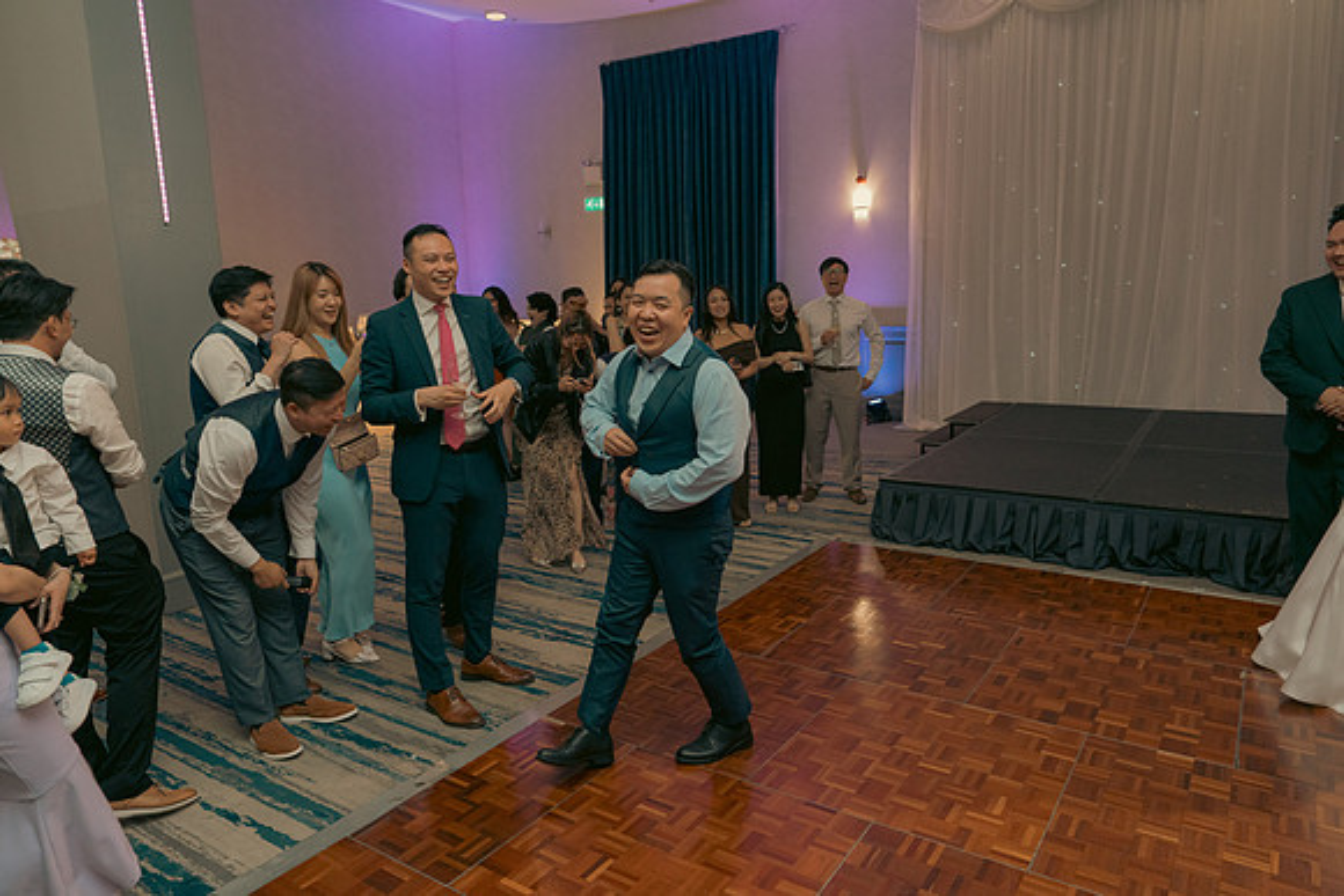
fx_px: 896
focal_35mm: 24
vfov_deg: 53.2
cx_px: 672
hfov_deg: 73.7
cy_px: 448
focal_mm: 24
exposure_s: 1/160
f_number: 3.5
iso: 2500
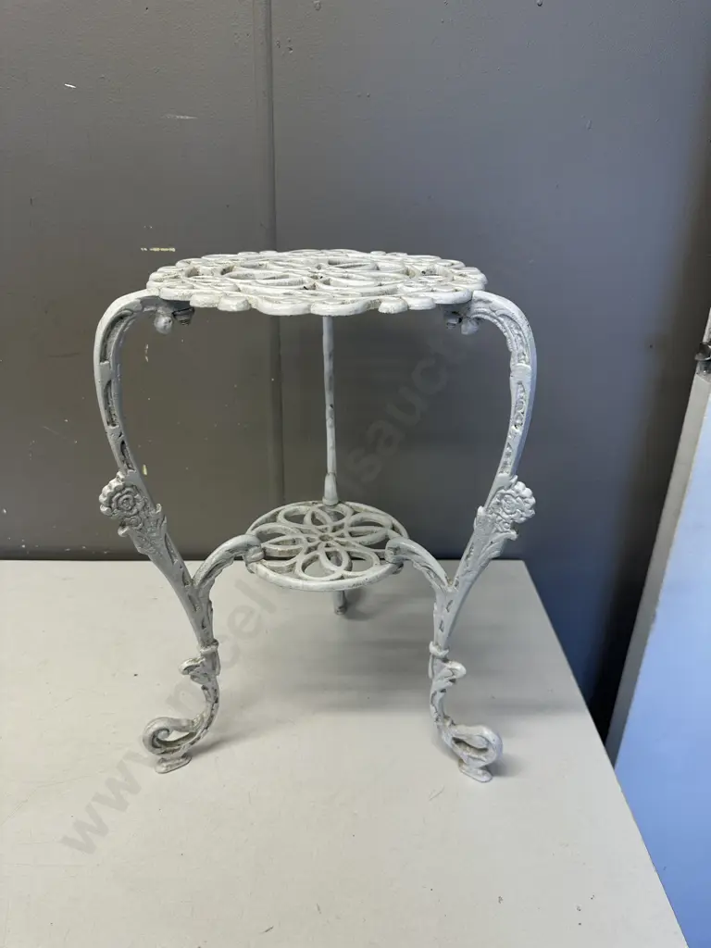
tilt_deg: -25.0
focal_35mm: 24
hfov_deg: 56.8
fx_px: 657
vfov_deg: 71.6
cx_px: 356
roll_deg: -1.9
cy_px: 474
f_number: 1.78
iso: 80
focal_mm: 6.86
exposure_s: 1/100
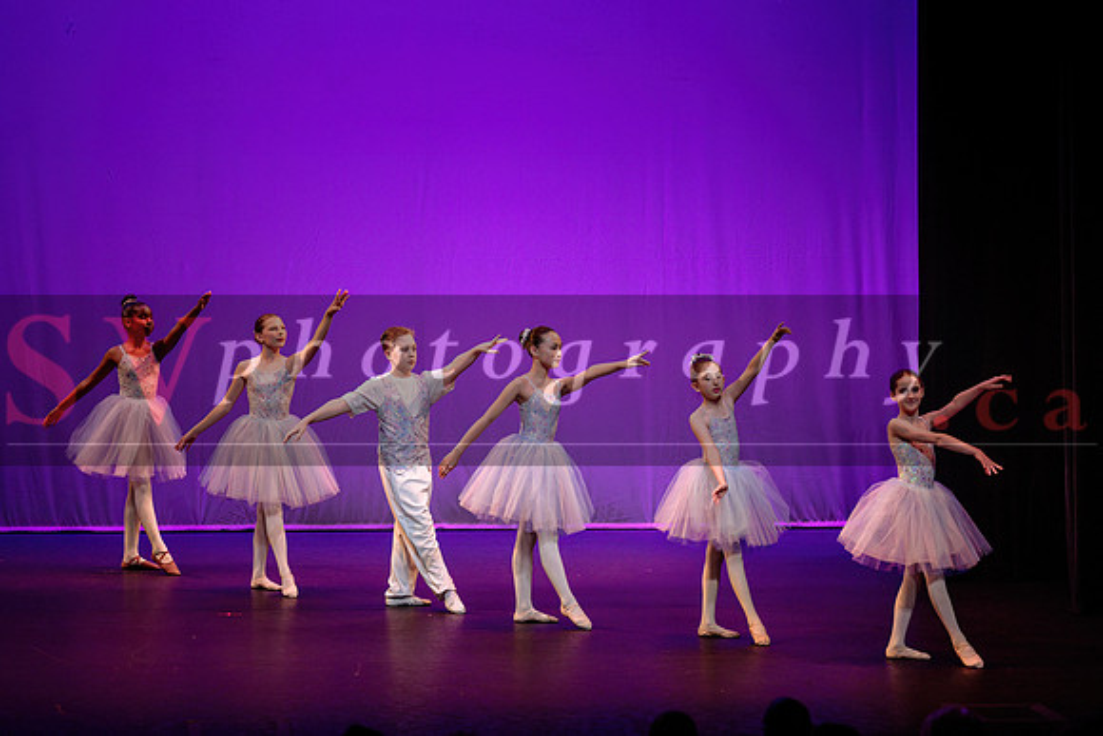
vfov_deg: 12.5
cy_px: 368
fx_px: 3371
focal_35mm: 110
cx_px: 552
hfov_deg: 18.6
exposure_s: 1/640
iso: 1250
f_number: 2.8
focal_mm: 110
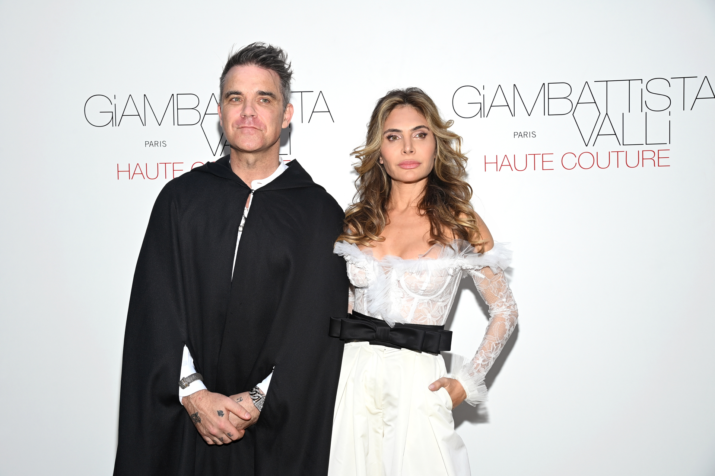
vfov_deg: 28.1
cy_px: 238
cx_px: 358
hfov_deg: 41.1
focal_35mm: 48
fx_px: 953
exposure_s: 1/200
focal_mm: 48
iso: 400
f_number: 7.1
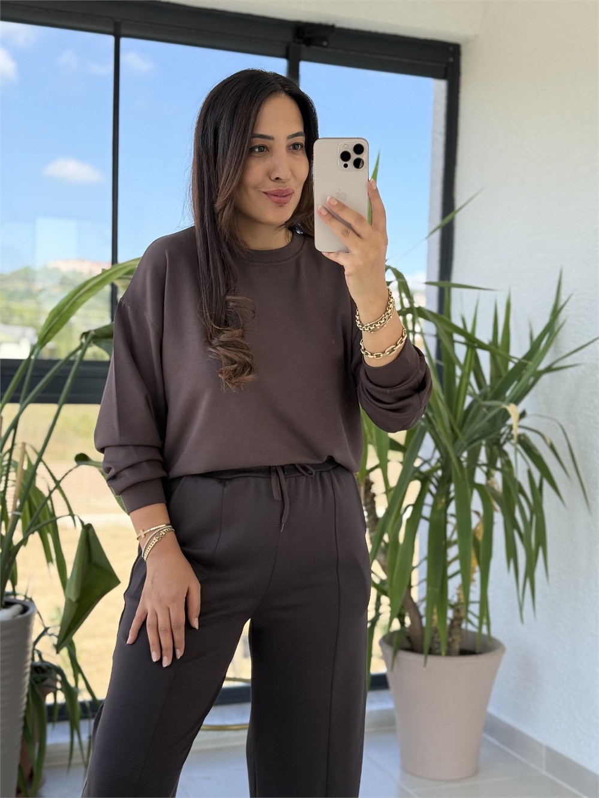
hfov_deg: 30.3
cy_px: 399
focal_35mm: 48
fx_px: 1107
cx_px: 300
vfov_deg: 39.7
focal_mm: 6.76
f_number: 1.78
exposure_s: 1/509
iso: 100
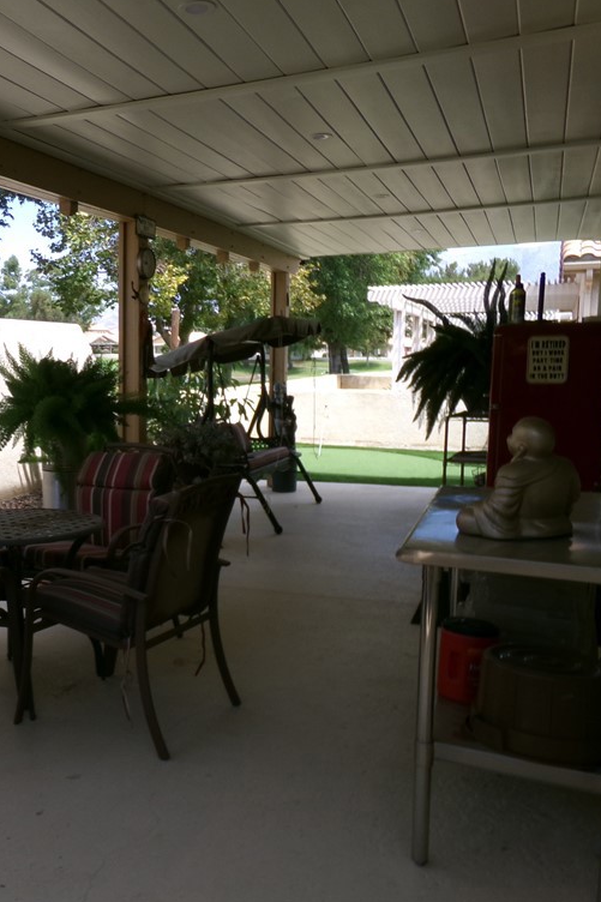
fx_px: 852
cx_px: 110
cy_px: 446
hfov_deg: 37.3
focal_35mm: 34
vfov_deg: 55.8
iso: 100
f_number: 3.7
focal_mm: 4.3
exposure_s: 1/320
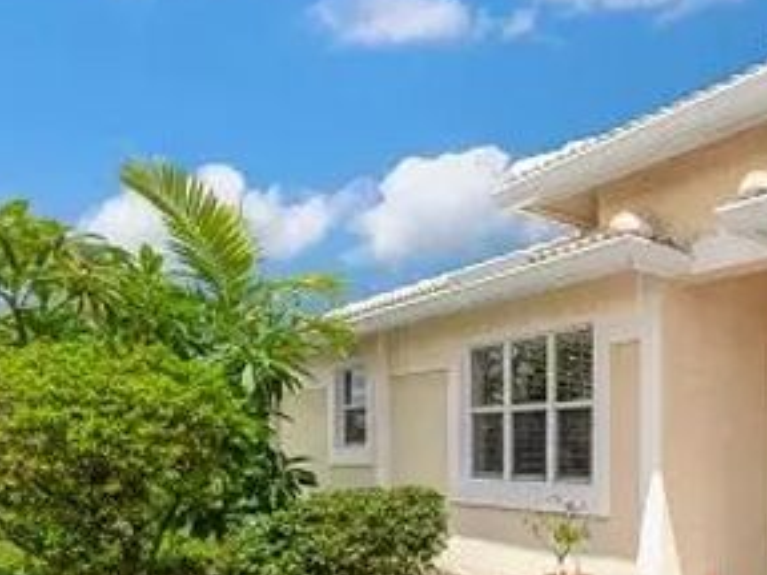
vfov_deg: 42.6
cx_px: 759
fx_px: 709
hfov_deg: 47.6
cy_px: 442
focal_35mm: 32
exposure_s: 1/200
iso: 80
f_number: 10
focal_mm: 15
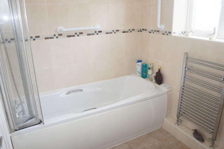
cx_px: 112
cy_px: 74
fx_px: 168
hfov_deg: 67.4
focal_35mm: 27
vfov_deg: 47.8
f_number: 3.5
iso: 400
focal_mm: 18
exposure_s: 1/60
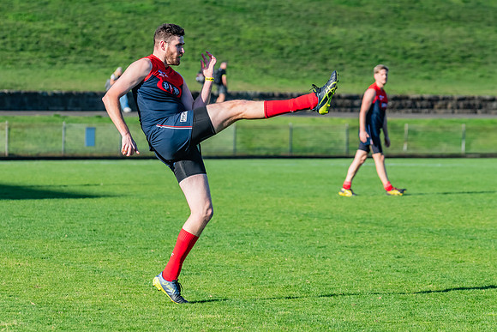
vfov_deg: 4.9
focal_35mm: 278
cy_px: 167
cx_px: 191
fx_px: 3842
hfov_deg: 7.4
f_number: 7.1
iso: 800
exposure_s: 1/1600
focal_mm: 220
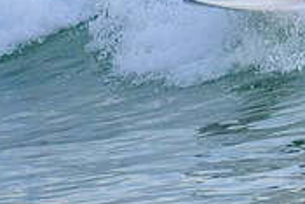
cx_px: 334
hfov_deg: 0.6
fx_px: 30813
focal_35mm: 3634
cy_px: -95
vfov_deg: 0.4
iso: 2500
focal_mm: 800
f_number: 13
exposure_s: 1/2000
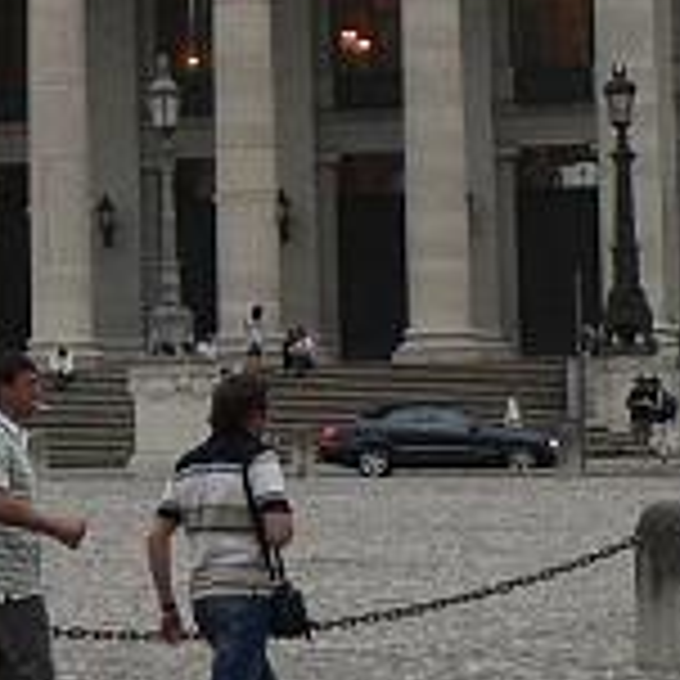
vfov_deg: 10.2
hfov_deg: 10.3
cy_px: -95
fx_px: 3756
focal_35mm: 169
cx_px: 32
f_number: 3.2
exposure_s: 1/100
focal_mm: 6
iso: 80
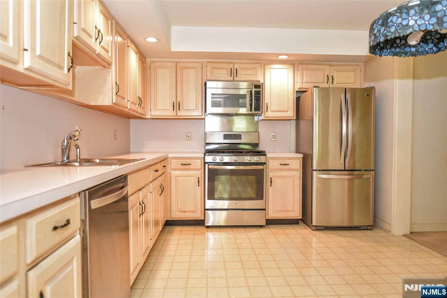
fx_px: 298
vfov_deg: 53.1
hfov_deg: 73.7
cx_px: 224
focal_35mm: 24
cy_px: 149
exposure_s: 1/60
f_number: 2.8
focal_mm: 24
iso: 1000
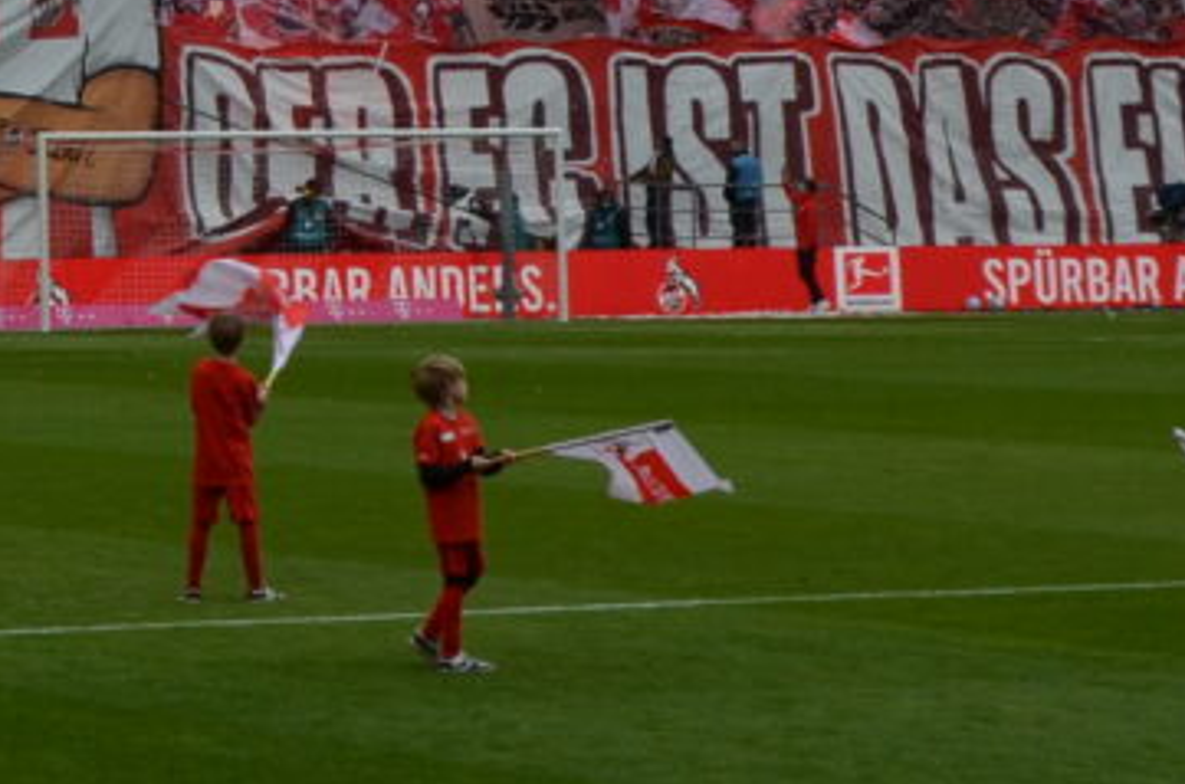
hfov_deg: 9.4
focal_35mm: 213
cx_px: -588
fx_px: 6996
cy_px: -518
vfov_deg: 6.3
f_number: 8
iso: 180
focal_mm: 32
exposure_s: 1/250
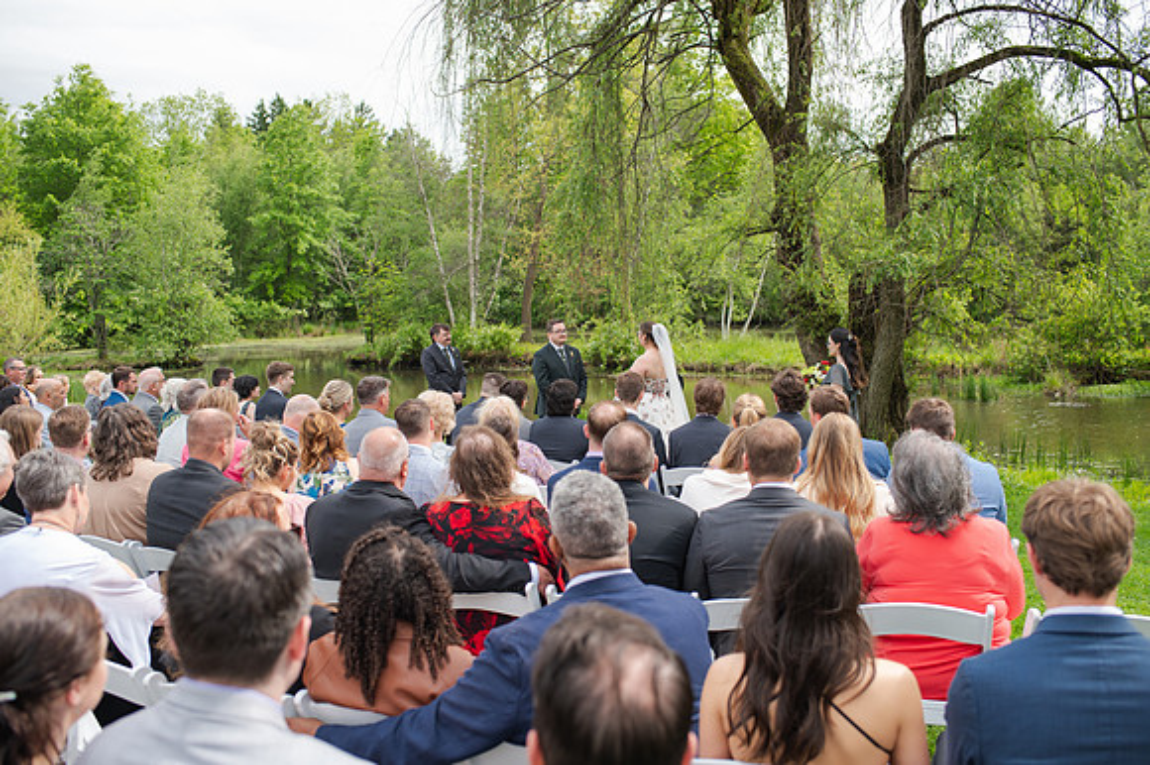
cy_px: 382
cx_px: 575
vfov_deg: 37.8
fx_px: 1117
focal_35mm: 35
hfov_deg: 54.5
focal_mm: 35
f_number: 3.5
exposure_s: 1/500
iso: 100
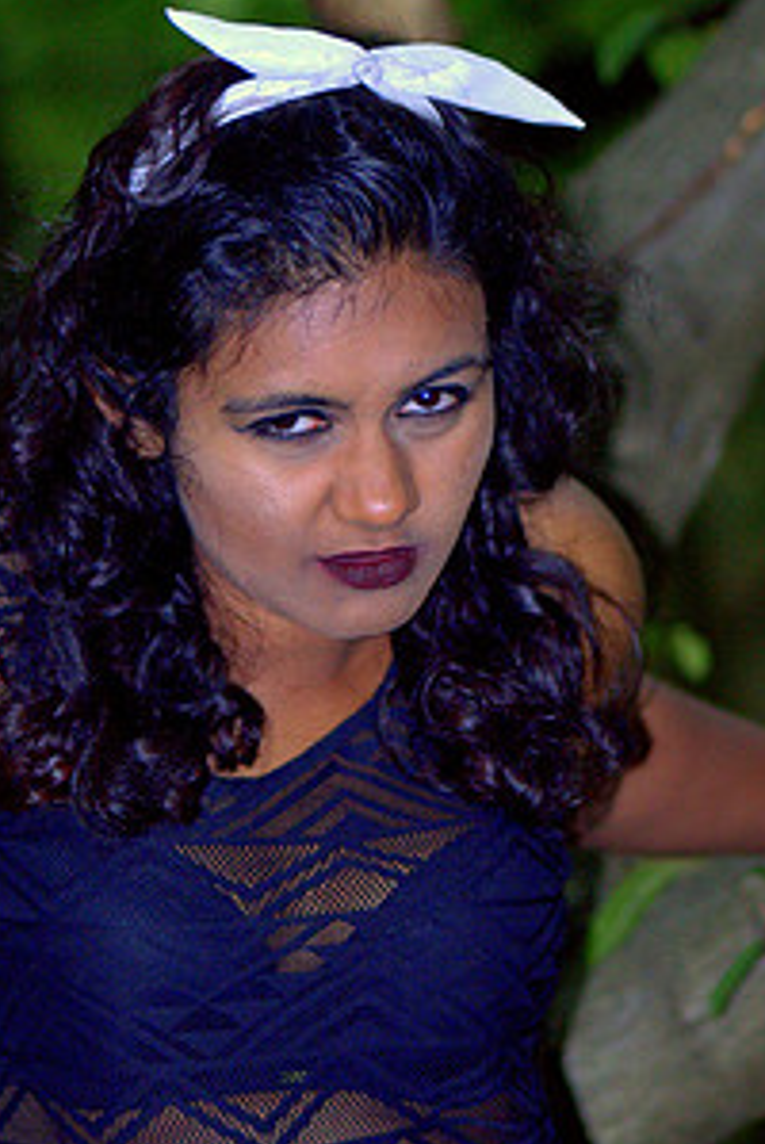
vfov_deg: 9.1
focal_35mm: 226
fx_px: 7187
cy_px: 478
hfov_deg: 6.1
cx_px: 373
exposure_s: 1/60
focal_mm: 100
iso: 800
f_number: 2.8
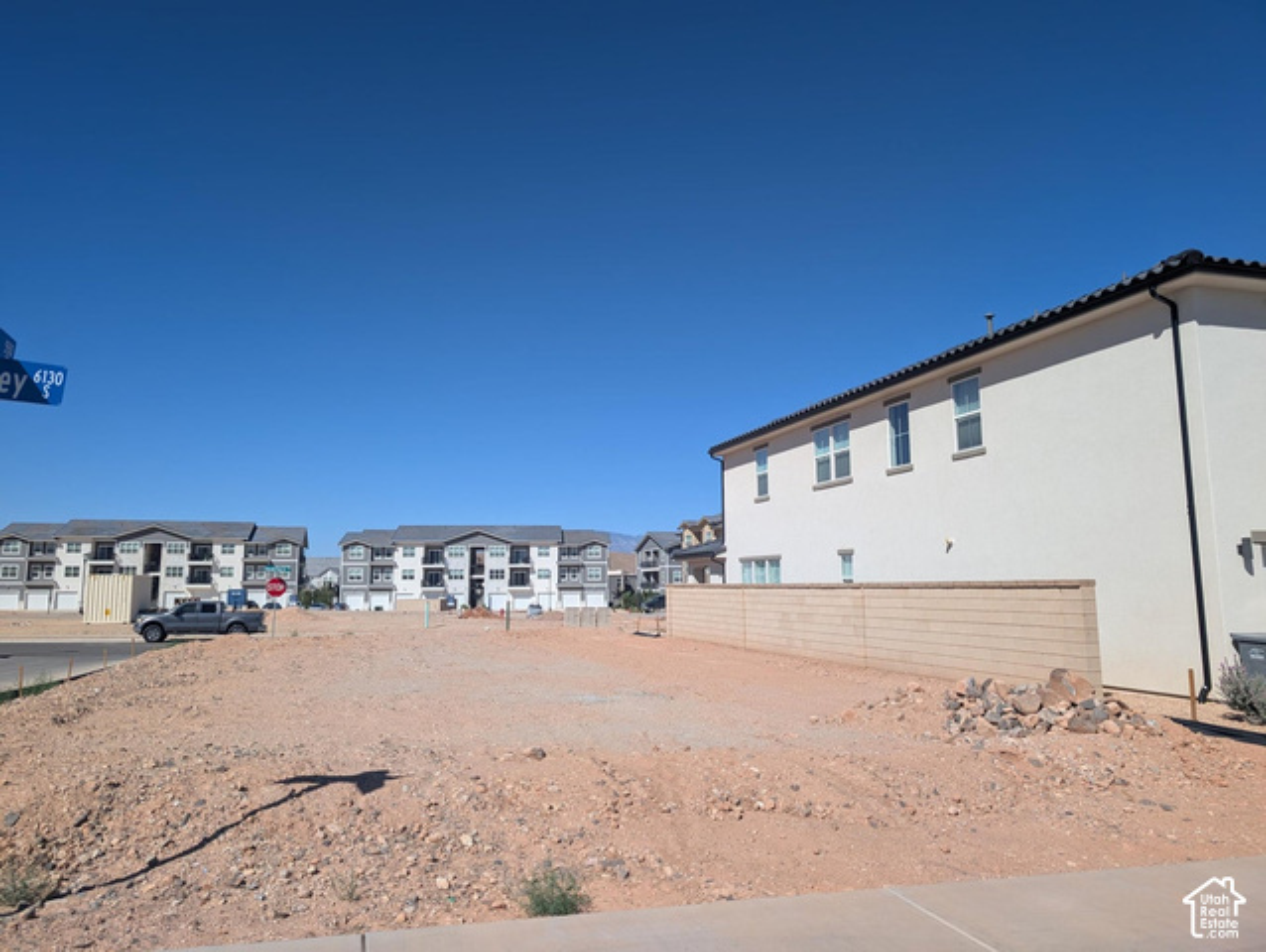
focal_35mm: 24
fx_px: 879
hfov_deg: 71.5
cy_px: 476
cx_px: 633
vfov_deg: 56.9
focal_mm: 6.9
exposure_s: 1/1764
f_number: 1.68
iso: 22
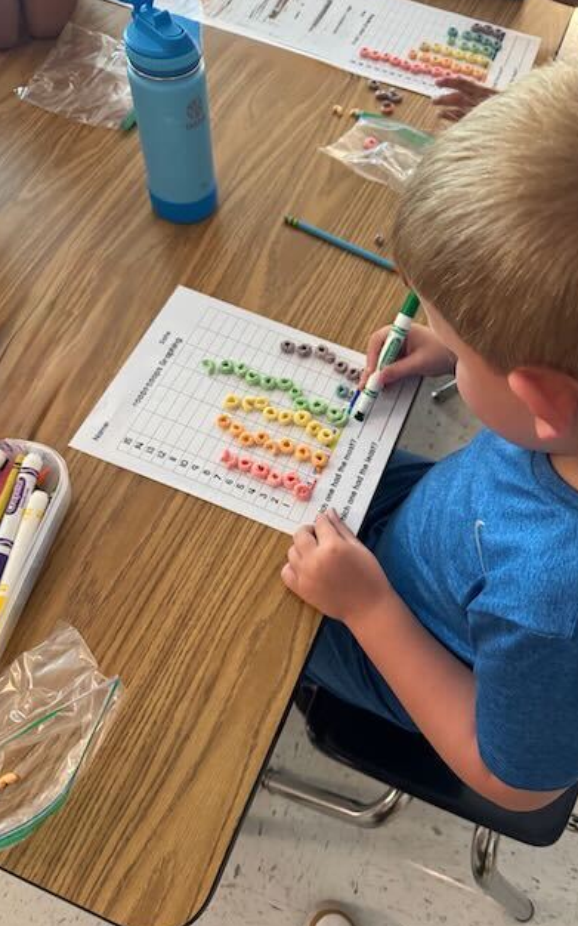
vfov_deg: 70.4
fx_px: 656
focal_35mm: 26
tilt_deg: -61.0
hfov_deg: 47.4
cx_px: 340
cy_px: 462
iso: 800
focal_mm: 6.76
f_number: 1.78
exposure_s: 1/60
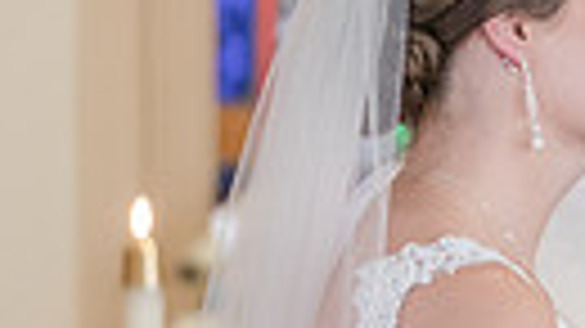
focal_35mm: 1037
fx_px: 16079
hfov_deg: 2.1
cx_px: 944
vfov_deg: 1.2
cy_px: 379
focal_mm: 200
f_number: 2.8
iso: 2000
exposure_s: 1/100
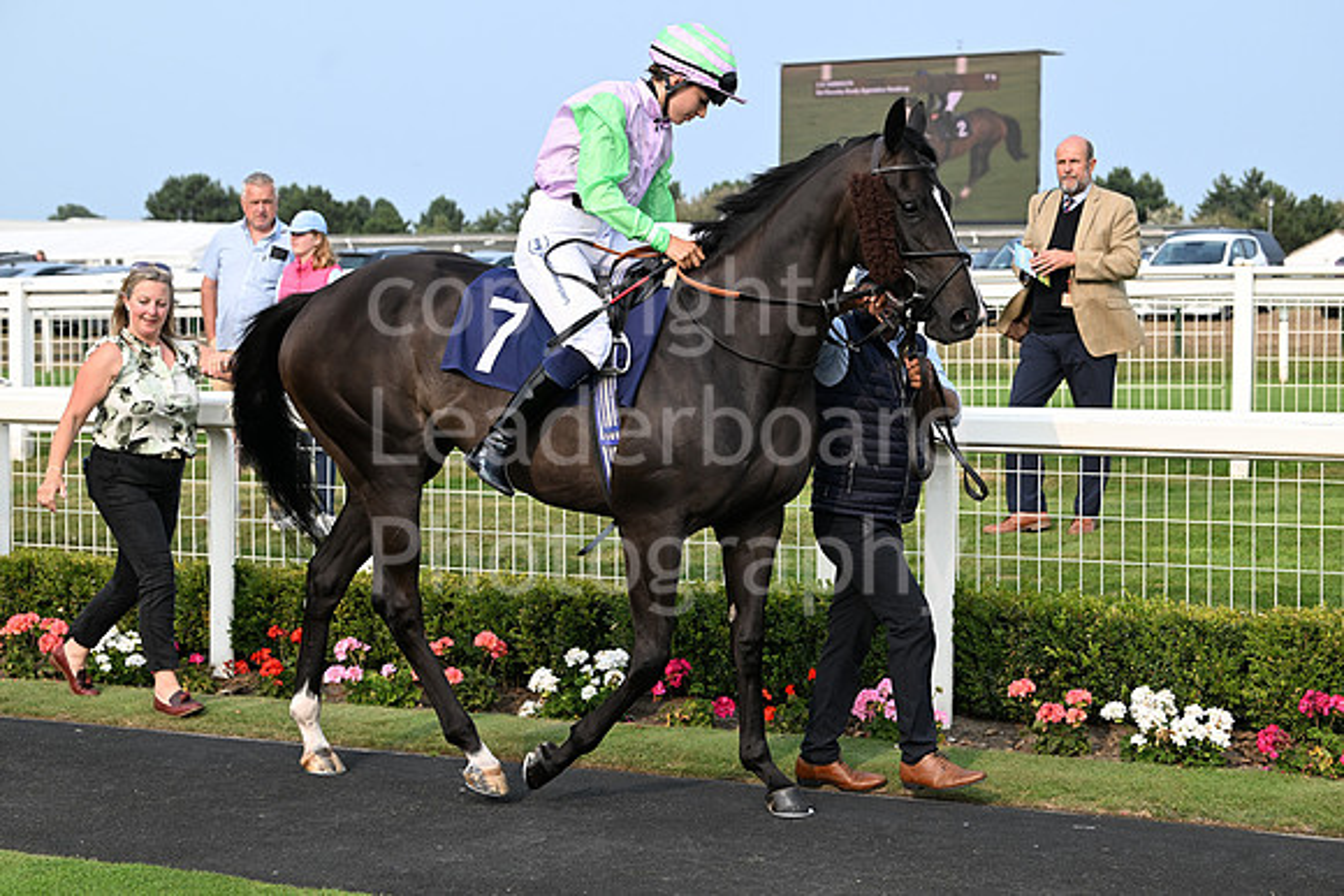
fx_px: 2614
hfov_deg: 28.8
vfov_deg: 19.5
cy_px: 448
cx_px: 672
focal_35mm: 70
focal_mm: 70
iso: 400
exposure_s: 1/1000
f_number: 5.6
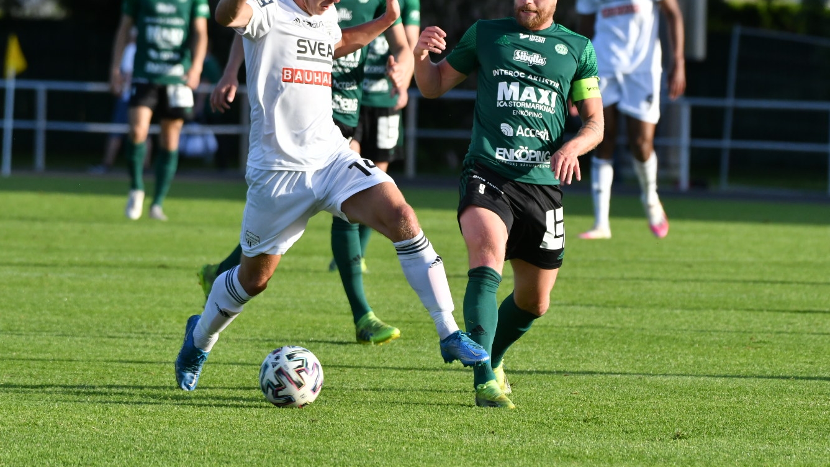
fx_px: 11312
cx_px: 459
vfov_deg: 2.4
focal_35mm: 514
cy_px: 236
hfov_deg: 4.2
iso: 800
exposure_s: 1/2500
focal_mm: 270
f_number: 5.6
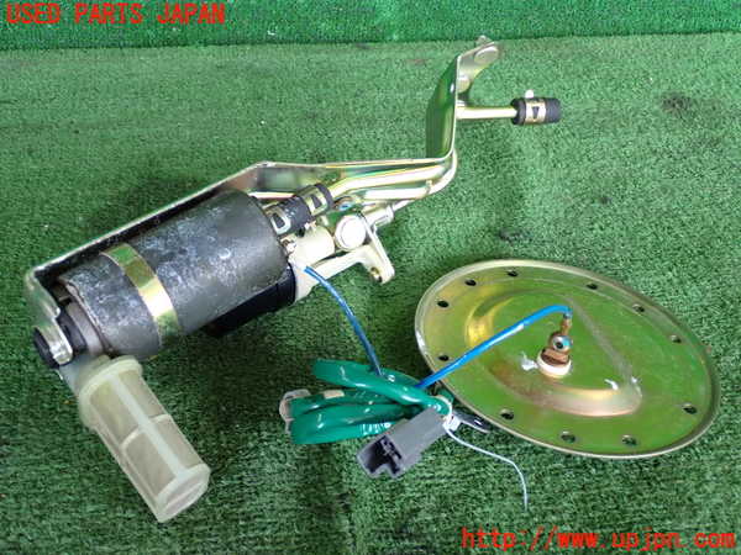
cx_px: 370
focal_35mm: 44
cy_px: 278
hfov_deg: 42.9
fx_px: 942
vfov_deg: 32.9
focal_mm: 7.84
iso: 400
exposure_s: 1/125
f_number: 2.9
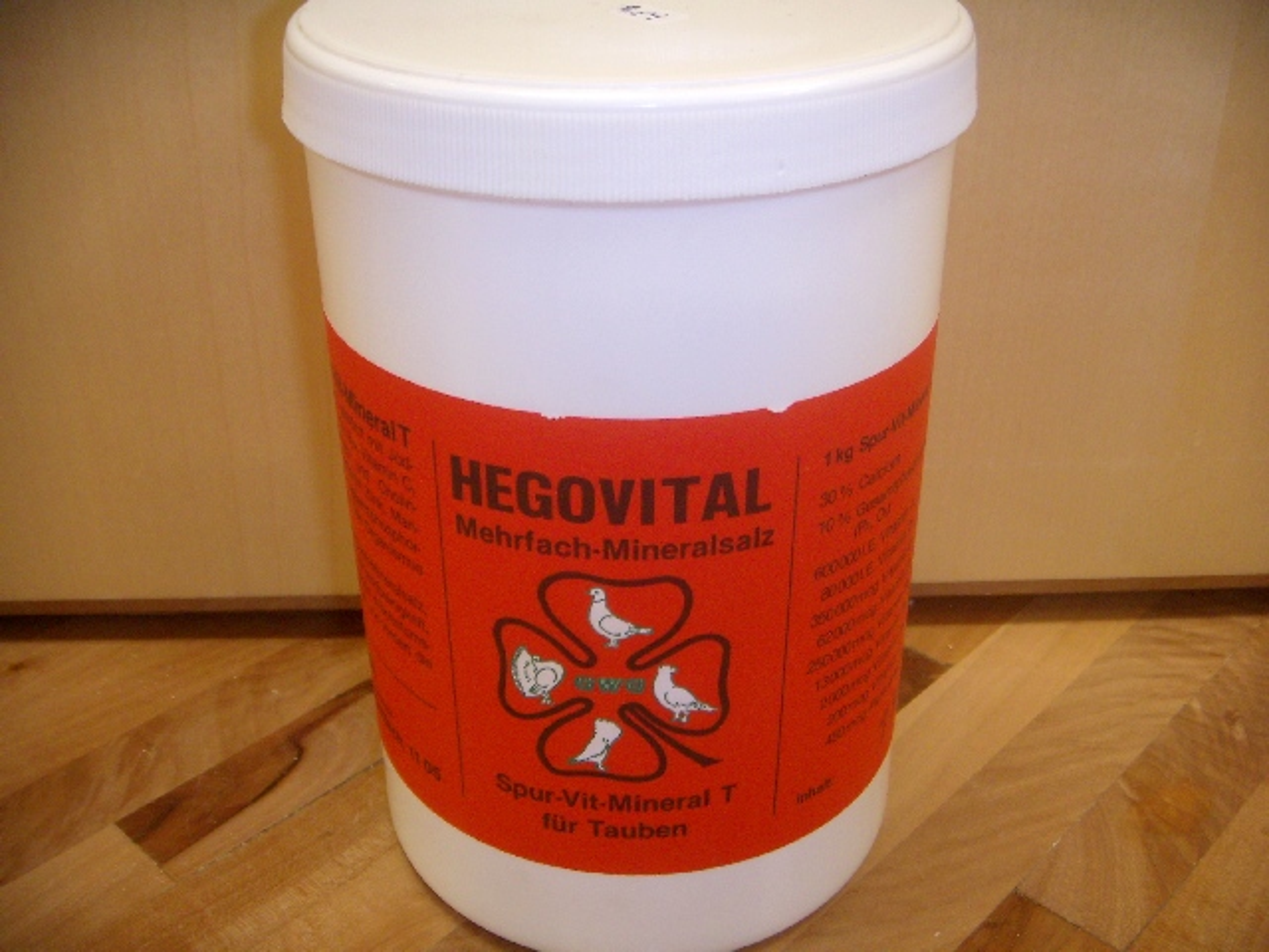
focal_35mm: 38
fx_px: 1393
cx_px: 634
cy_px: 476
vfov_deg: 37.7
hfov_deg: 49.0
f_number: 3.5
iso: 200
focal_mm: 6.4
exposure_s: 1/12.4
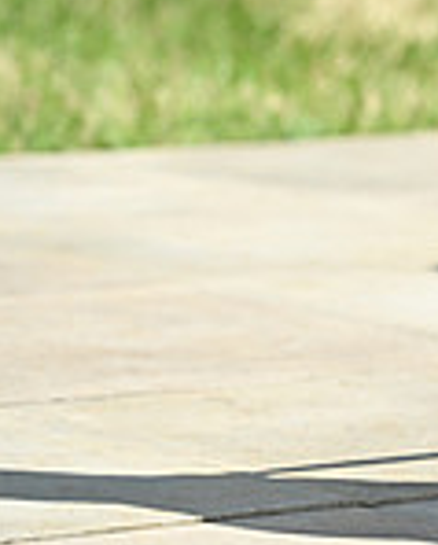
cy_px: -83
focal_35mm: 496
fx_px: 8012
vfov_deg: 3.9
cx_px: 994
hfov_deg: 3.1
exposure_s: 1/1250
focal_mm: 135
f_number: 4.5
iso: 200
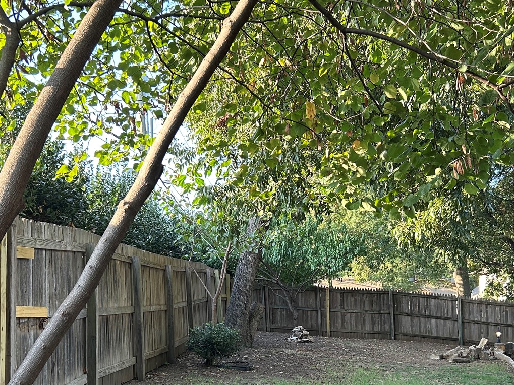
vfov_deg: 29.0
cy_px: 309
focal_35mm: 49
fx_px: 727
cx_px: 307
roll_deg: +1.4
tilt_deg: +0.0
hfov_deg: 38.8
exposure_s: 1/135
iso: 64
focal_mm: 5.7
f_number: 1.5
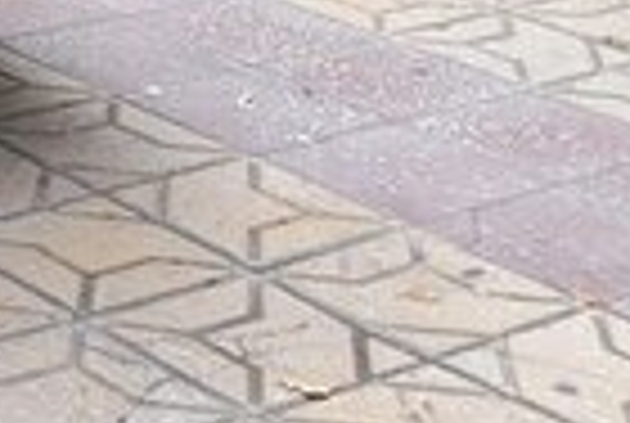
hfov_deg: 13.7
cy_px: -317
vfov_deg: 9.9
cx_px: -531
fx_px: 2315
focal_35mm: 132
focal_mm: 3.71
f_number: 1.7
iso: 40
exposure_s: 1/238
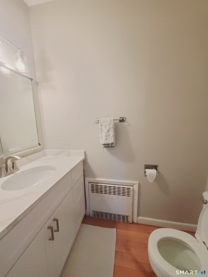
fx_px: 104
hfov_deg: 89.9
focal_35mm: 13
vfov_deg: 106.2
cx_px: 104
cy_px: 138
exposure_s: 1/60
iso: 320
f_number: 2.2
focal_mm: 1.8
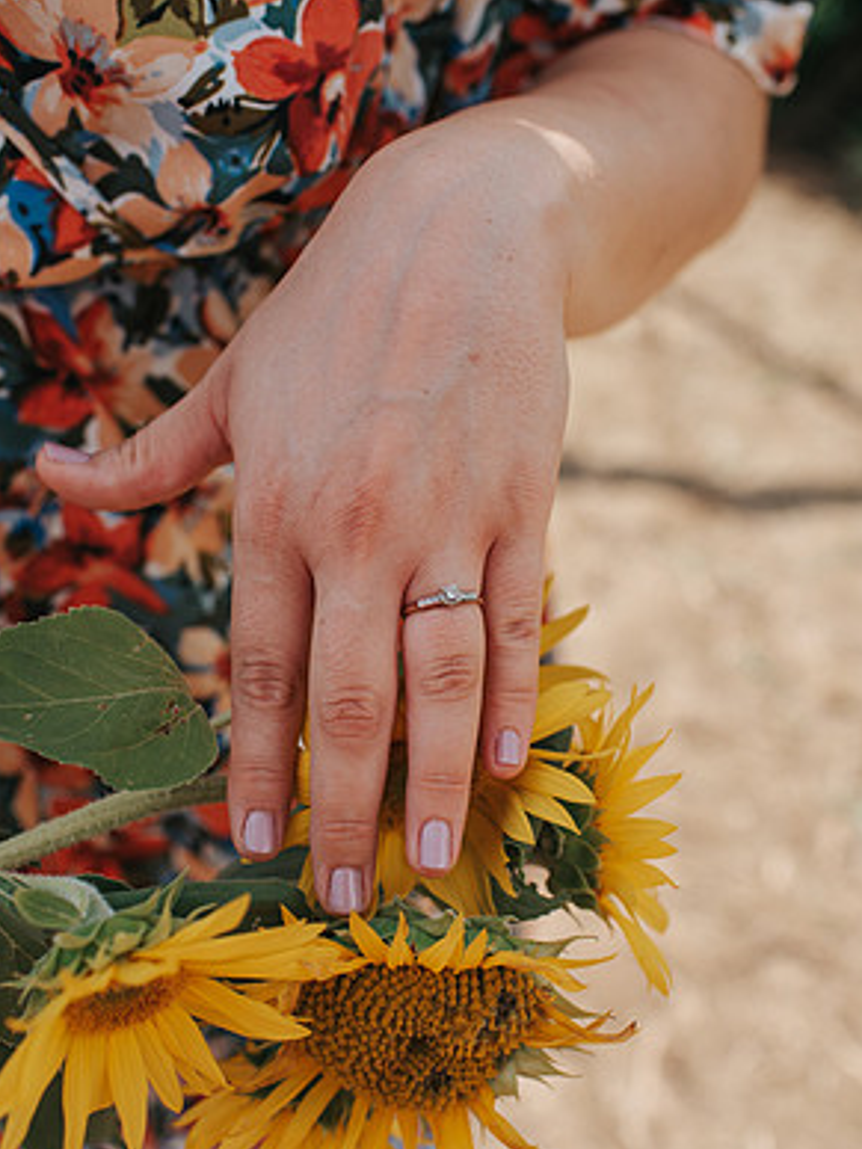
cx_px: 438
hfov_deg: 36.8
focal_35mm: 39
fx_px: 1295
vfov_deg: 47.8
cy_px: 631
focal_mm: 35
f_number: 3.2
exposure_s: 1/1000
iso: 100
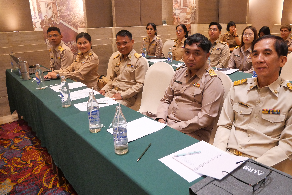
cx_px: 162
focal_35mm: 27
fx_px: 219
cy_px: 96
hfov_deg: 67.2
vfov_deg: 47.9
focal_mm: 12
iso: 3200
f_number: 4
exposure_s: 1/125
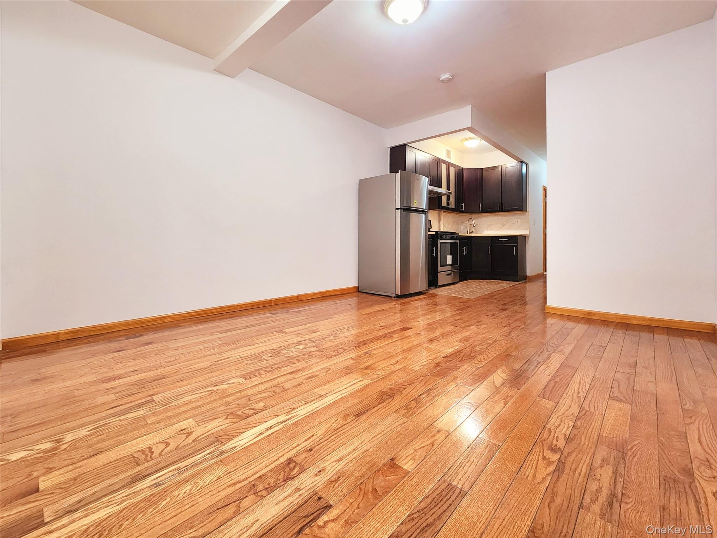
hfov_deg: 106.2
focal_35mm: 13
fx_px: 269
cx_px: 358
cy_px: 269
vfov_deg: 89.9
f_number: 2.2
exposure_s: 1/40
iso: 320
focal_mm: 2.2
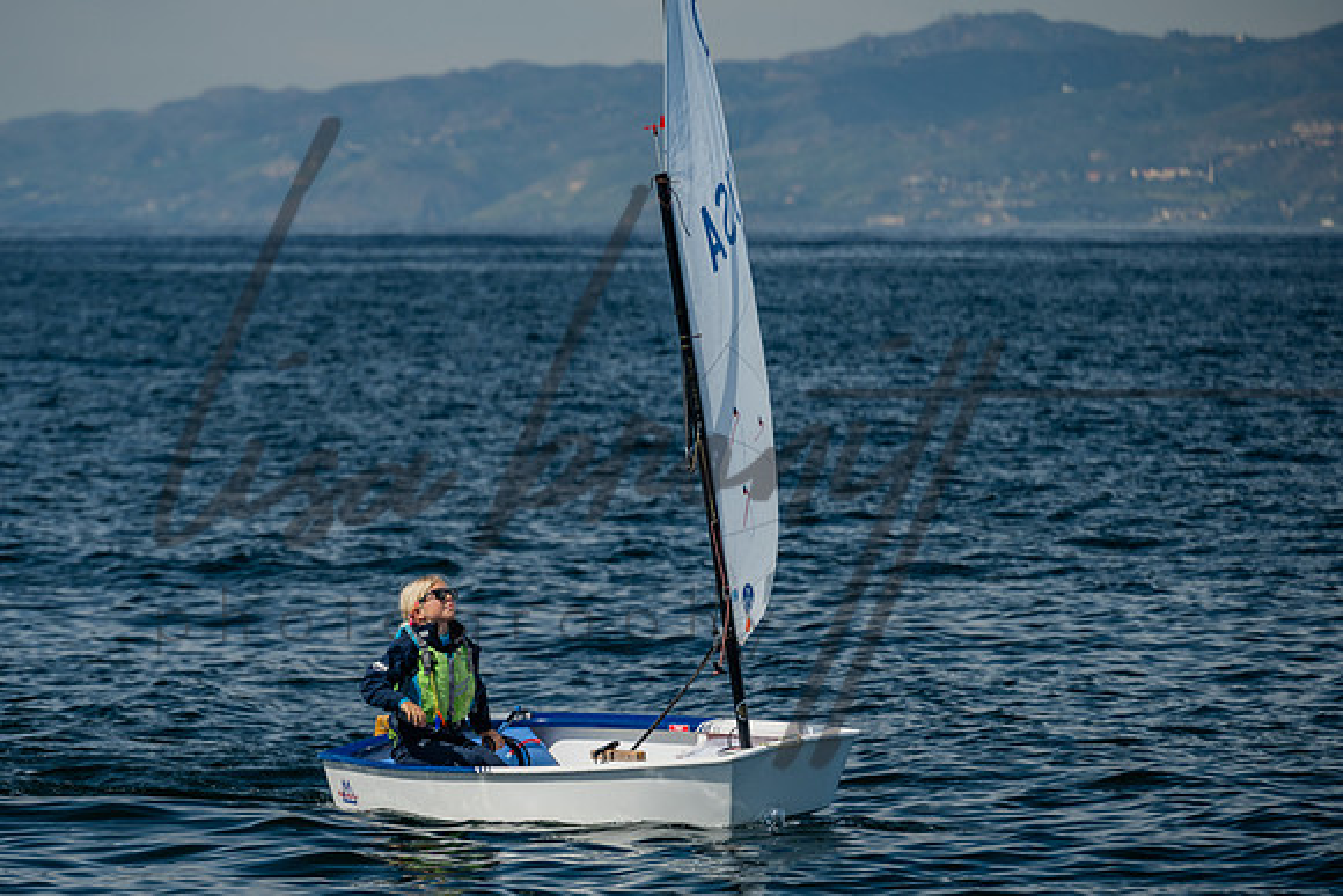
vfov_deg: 4.9
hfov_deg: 7.4
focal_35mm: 279
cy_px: 622
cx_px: 523
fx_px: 10419
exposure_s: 1/250
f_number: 6.3
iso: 100
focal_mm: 200
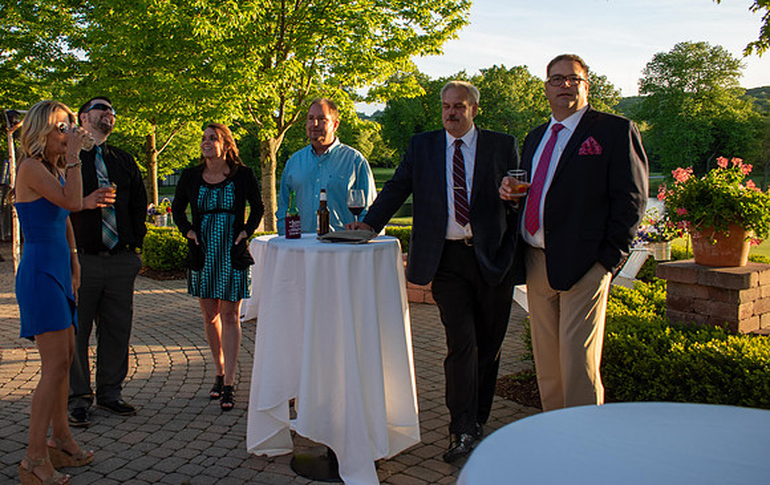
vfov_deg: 38.7
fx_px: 685
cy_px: 180
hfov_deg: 58.2
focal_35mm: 33
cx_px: 313
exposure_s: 1/125
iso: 100
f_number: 5.6
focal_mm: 18
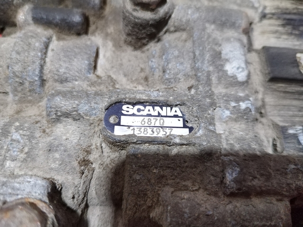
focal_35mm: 26
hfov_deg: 67.3
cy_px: 114
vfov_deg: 53.1
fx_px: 228
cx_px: 152
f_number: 1.8
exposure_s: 1/100
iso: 1232
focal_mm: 6.24
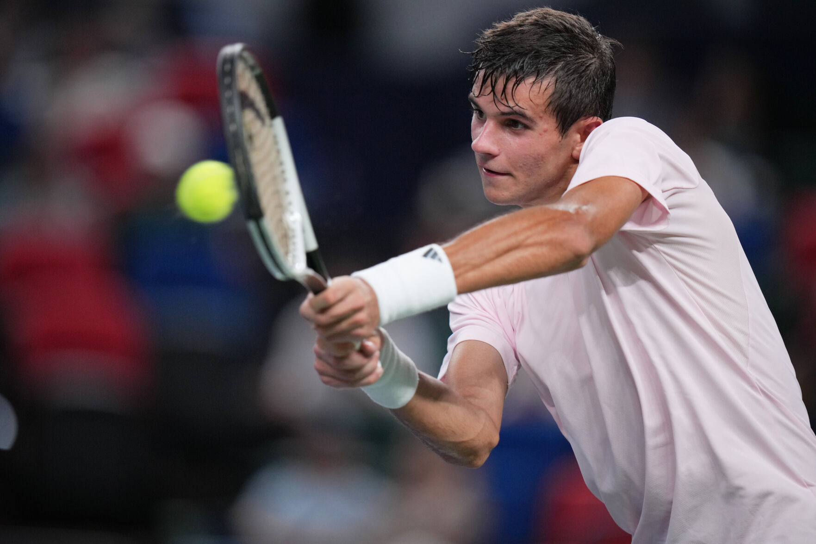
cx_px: 408
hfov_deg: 5.2
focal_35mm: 400
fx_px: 9065
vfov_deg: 3.4
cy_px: 272
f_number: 2.8
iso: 2000
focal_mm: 400
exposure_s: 1/2000
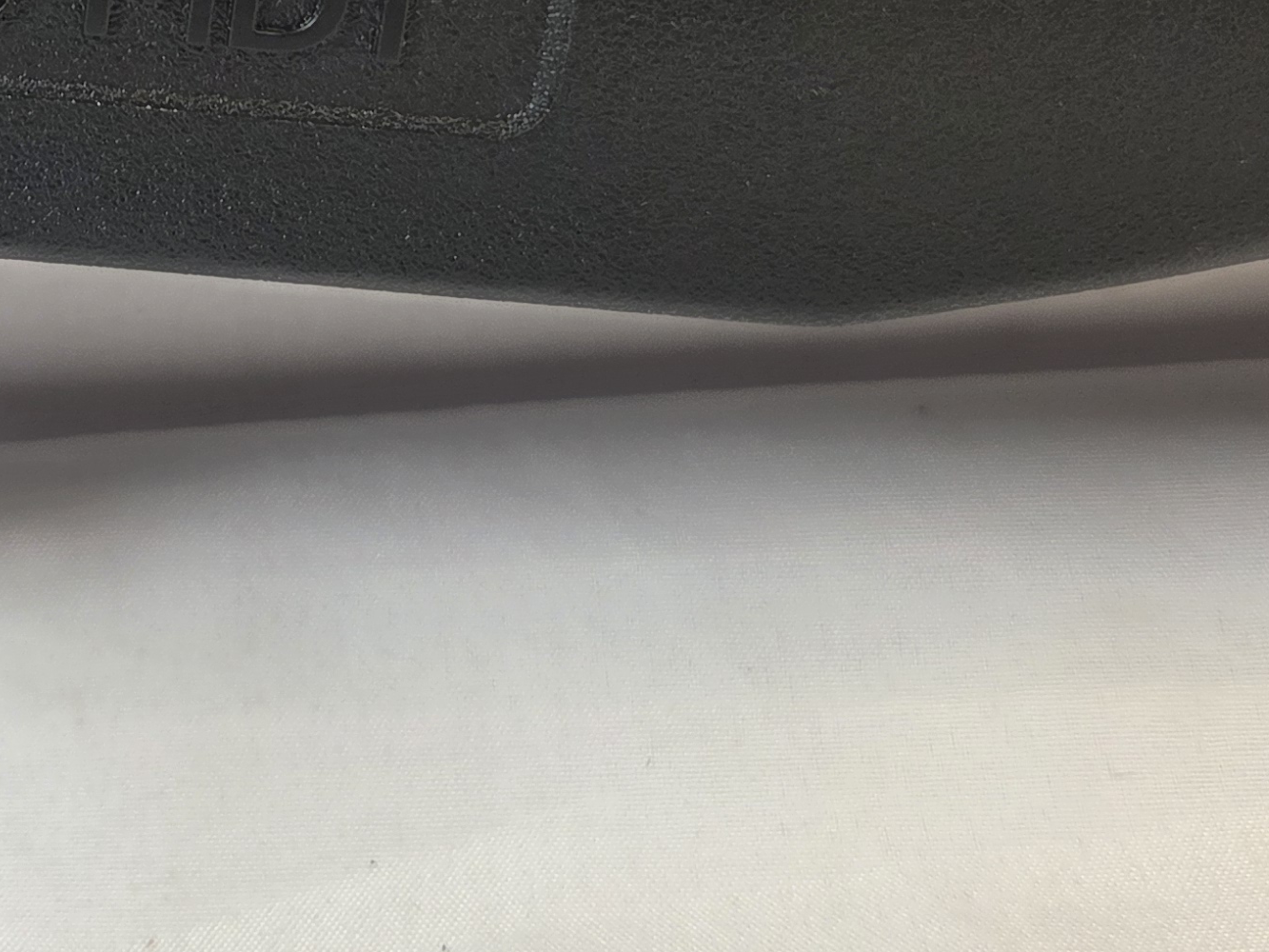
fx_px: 2530
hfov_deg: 27.1
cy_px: -127
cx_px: 119
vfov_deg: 20.2
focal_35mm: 69
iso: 40
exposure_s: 1/120
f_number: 1.8
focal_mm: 5.4
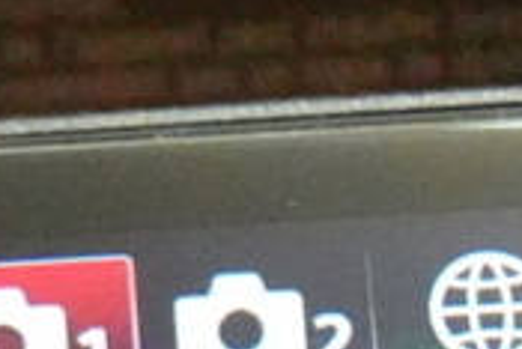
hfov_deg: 4.8
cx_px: 865
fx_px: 6167
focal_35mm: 425
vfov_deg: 3.2
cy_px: 638
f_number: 4.5
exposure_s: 1/125
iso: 6400
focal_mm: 22.92
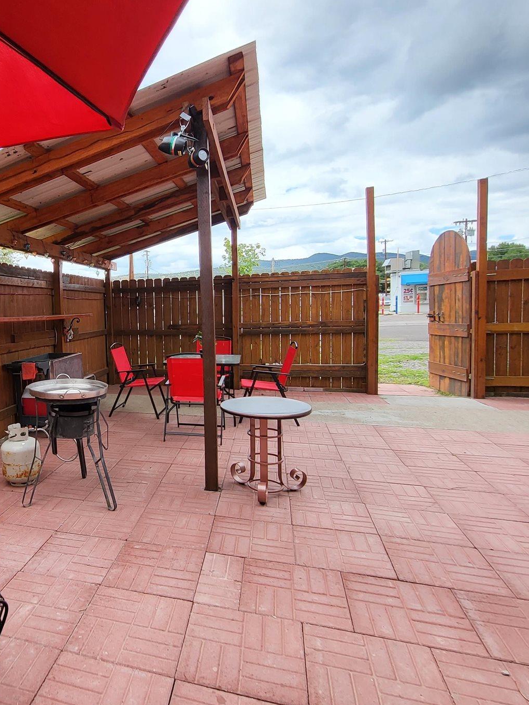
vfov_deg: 76.4
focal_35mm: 22
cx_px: 92
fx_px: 448
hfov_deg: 55.9
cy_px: 363
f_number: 2.2
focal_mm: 1.74
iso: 32
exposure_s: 1/554
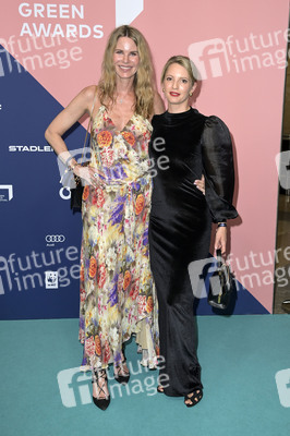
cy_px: 218
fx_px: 484
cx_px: 145
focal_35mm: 40
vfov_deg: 48.5
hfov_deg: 33.3
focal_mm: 40
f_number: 5.6
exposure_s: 1/250
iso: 800
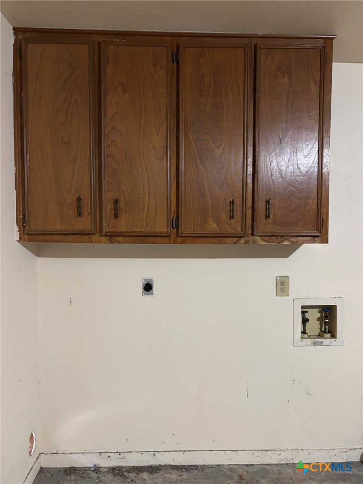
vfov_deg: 67.3
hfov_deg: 53.1
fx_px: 364
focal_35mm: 26
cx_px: 182
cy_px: 242
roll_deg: -0.6
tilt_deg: -1.7
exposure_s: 1/40
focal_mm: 5.96
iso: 640
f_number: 1.6
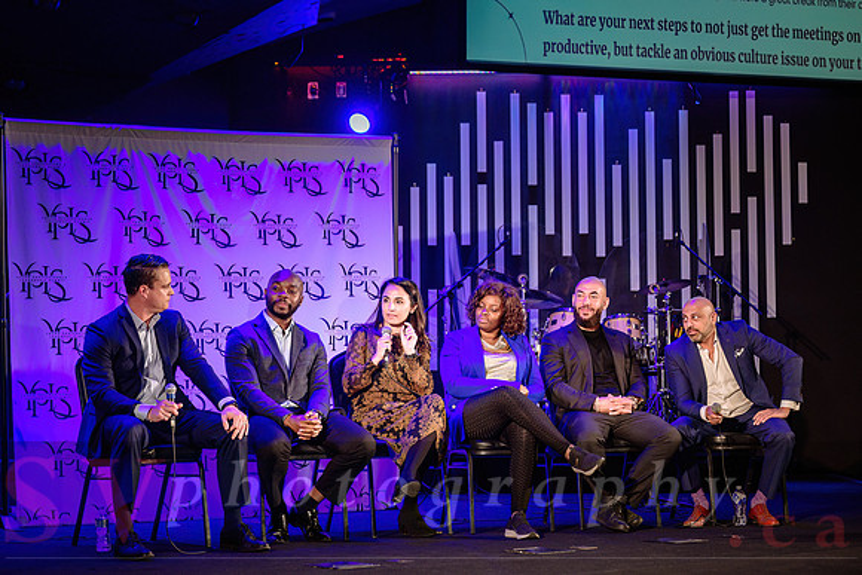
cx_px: 390
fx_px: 1977
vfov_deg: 16.6
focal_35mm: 83
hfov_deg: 24.6
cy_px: 305
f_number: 2.8
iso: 1250
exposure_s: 1/200
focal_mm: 70
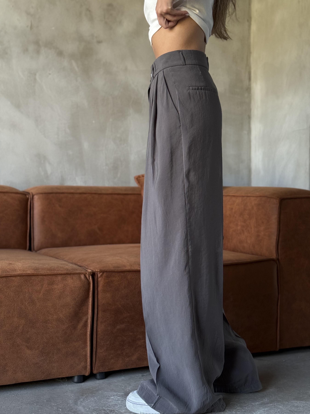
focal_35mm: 54
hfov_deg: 27.0
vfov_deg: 35.5
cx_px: 174
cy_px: 218
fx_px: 645
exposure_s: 1/60
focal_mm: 6.76
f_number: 1.78
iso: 160
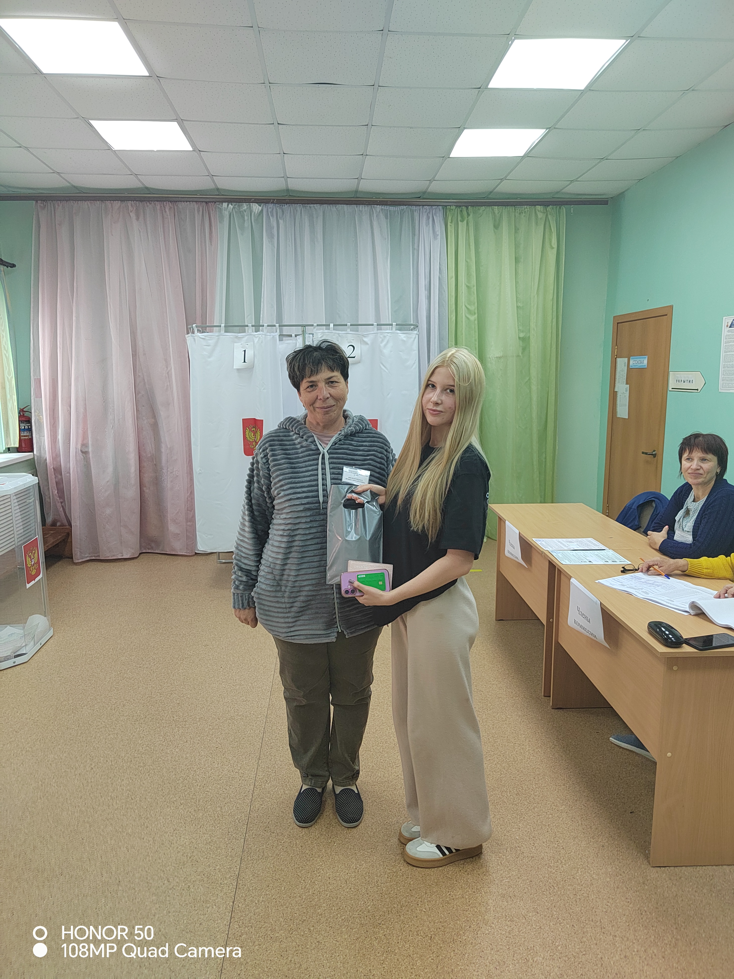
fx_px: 650
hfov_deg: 58.9
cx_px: 367
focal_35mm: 23
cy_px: 490
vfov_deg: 73.9
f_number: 1.9
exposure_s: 1/50
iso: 1153
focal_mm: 5.52
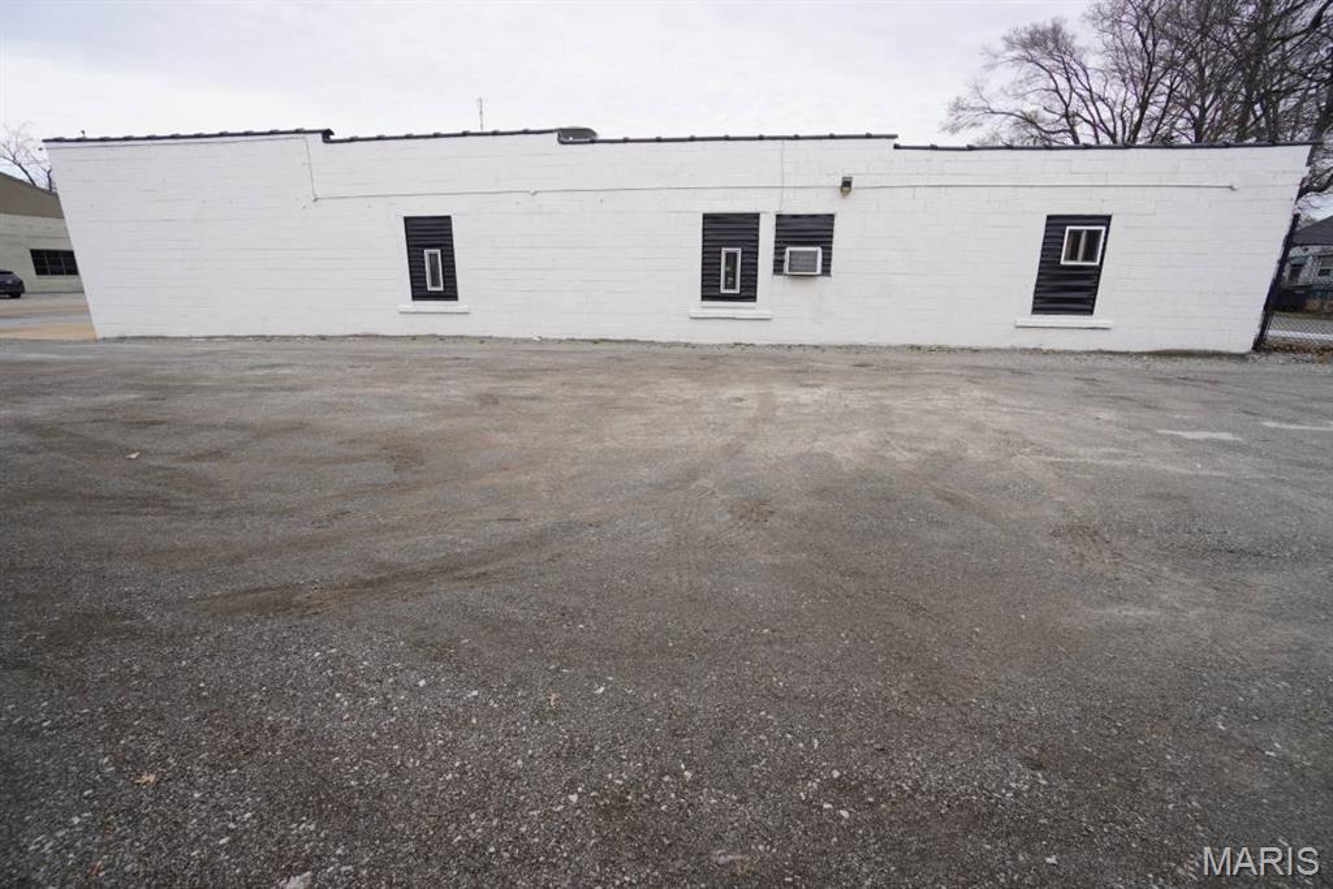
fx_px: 555
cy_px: 444
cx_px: 666
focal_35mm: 15
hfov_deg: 100.4
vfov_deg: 77.3
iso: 100
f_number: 6.3
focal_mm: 10
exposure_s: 1/100
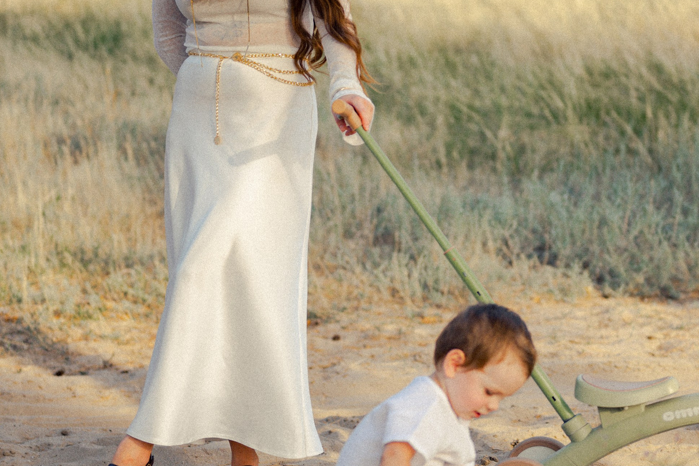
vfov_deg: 12.9
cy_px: 226
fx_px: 2059
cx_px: 416
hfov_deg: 19.3
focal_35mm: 106
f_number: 1.8
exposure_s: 1/1000
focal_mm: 50
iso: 100
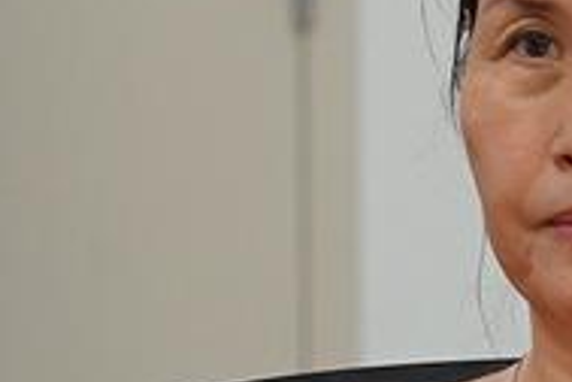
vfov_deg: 2.4
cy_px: 133
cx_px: 1559
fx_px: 8931
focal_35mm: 562
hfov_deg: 3.6
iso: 2000
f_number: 6.3
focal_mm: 98.2
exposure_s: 1/160
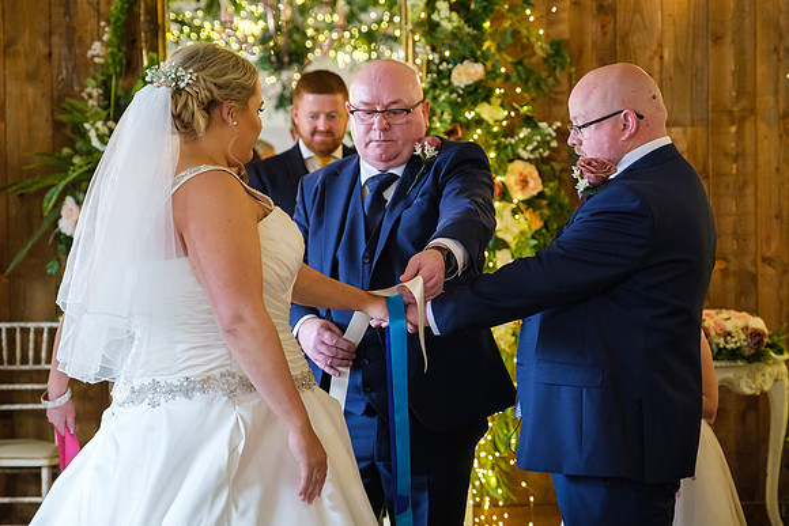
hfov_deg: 23.3
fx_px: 1913
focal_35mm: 87
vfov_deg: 15.7
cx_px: 411
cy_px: 274
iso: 4000
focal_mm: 55
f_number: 2.8
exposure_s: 1/160
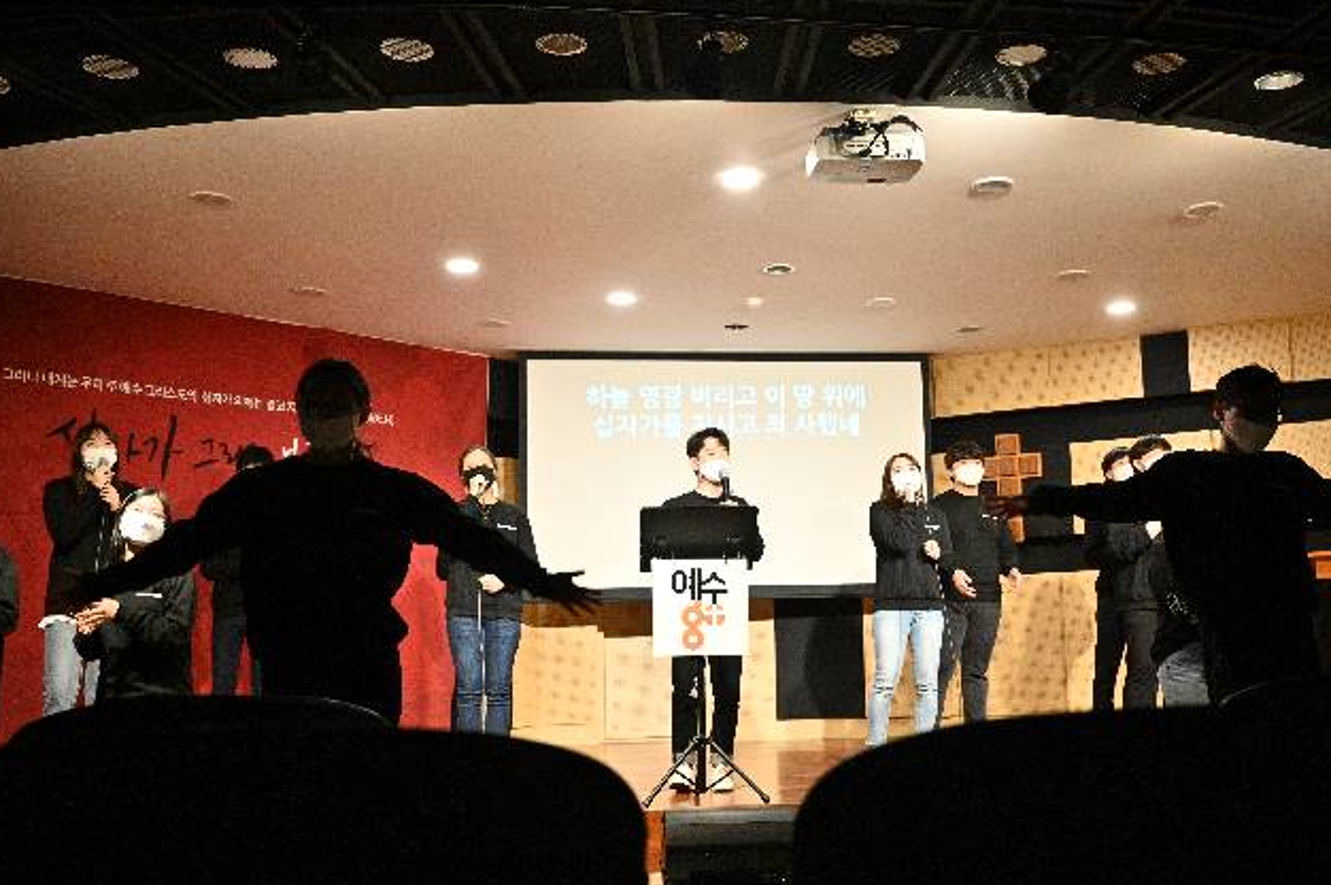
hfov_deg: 49.5
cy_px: 474
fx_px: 1440
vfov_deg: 34.1
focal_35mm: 39
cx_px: 727
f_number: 5
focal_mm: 33
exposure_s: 1/320
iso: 8000
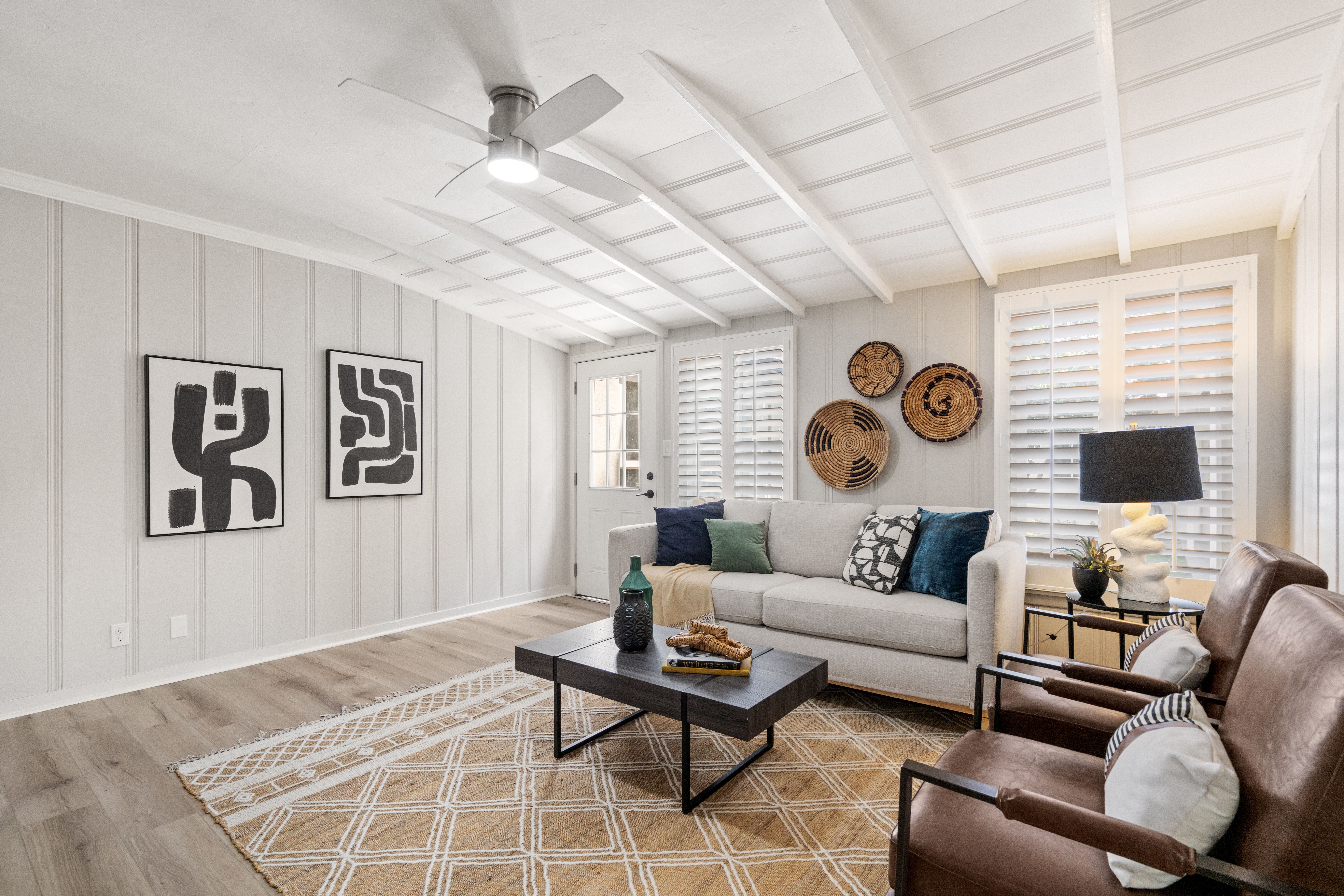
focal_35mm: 16
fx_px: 597
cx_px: 672
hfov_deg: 96.7
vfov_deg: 73.7
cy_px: 448
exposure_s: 1/10
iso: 200
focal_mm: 16
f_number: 8
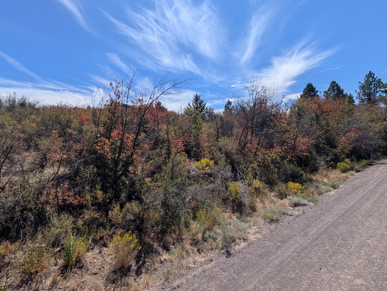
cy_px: 135
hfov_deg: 90.6
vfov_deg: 74.7
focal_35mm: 17
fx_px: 190
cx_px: 172
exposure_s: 1/4184
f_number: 1.7
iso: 51
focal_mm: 2.02
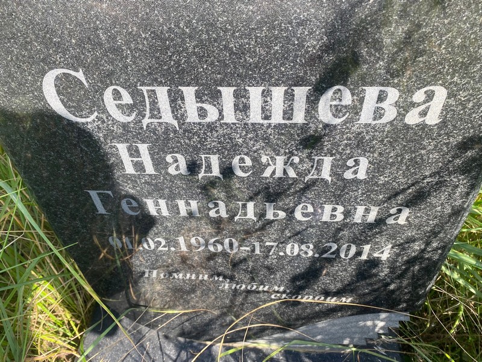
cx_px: 241
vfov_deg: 53.1
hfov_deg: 67.3
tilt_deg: -47.9
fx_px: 362
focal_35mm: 26
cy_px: 181
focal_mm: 4.25
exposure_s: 1/387
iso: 32
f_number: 1.8
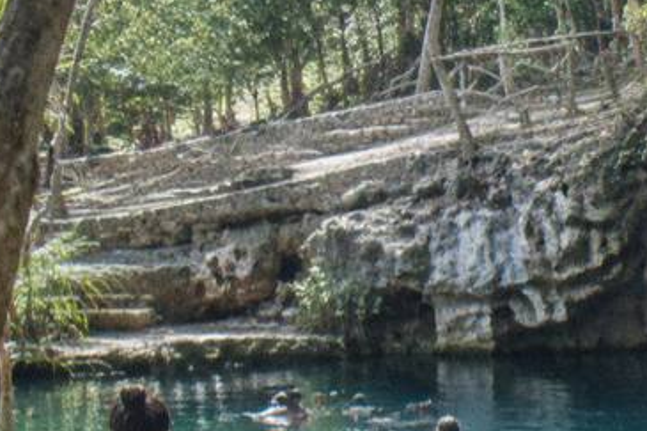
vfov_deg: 14.0
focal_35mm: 96
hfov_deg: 19.8
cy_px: 431
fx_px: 1724
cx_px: 805
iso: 800
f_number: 9
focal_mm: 35
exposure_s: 1/320
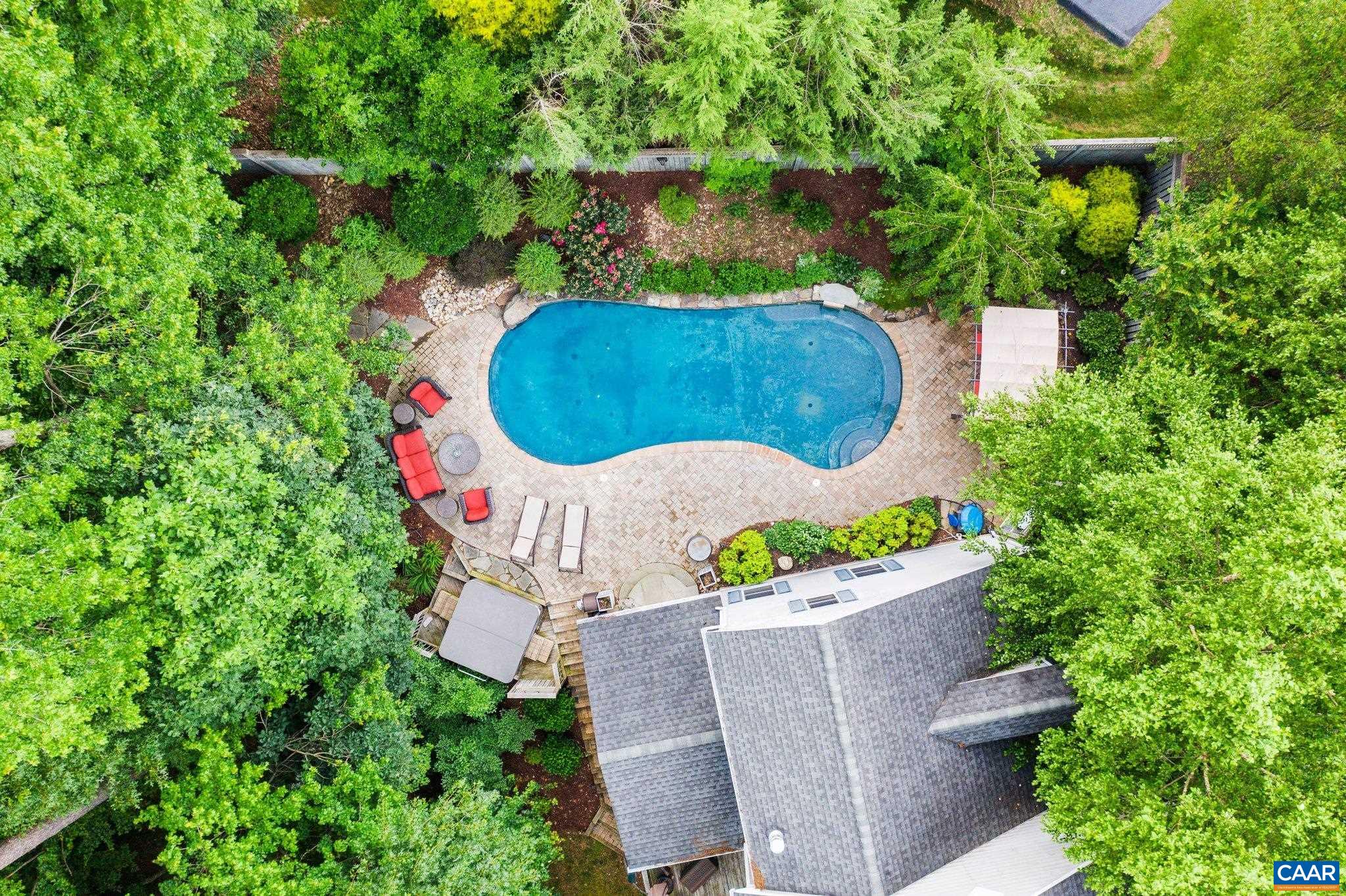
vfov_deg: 46.4
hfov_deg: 65.5
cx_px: 673
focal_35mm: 28
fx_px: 1046
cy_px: 448
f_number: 2.8
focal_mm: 10.26
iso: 200
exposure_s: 1/15
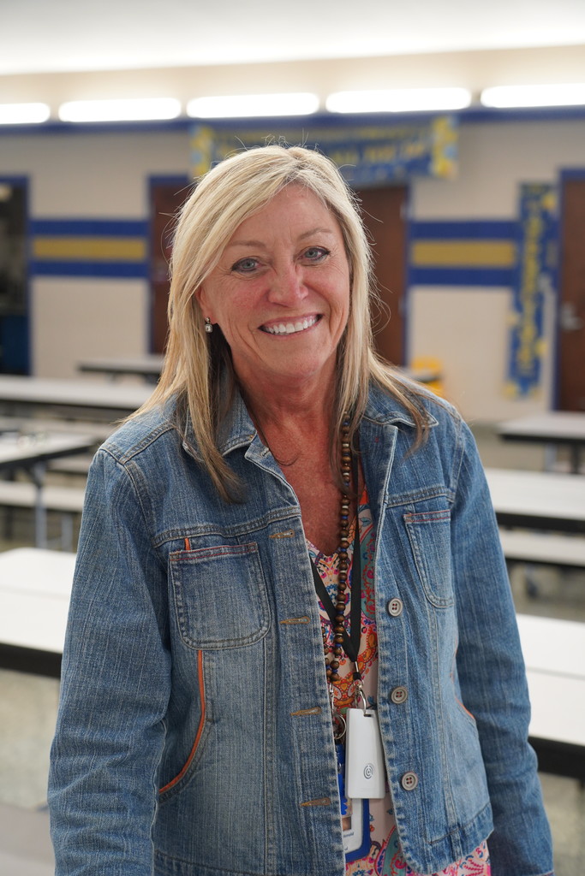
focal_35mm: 57
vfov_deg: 35.0
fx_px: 1389
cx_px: 292
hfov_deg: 23.8
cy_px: 438
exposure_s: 1/160
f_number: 4
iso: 2000
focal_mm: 57
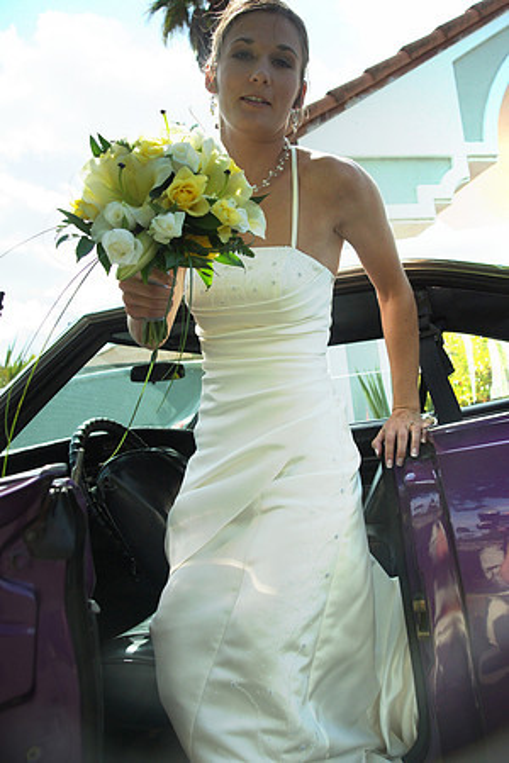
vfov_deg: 57.2
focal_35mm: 33
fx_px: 700
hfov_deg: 40.0
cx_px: 254
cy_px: 382
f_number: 4
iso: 400
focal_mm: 22
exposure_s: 1/750
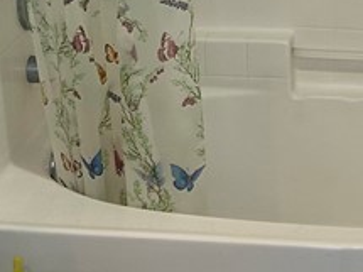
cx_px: 257
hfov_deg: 15.8
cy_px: -186
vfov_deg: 11.3
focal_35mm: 124
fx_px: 1300
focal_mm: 5.7
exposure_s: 1/120
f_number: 1.5
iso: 100
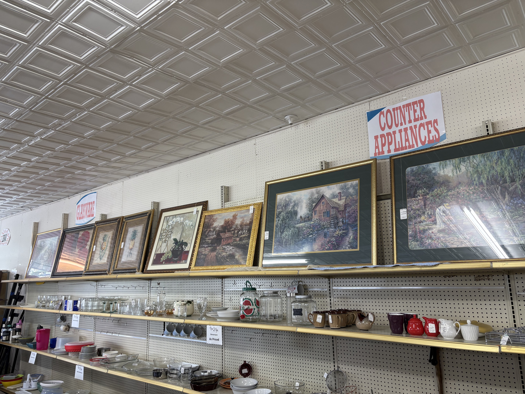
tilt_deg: +12.1
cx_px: 262
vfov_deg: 53.1
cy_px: 197
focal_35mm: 26
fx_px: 394
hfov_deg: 67.3
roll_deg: +1.2
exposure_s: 1/60
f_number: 1.6
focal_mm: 5.96
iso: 80
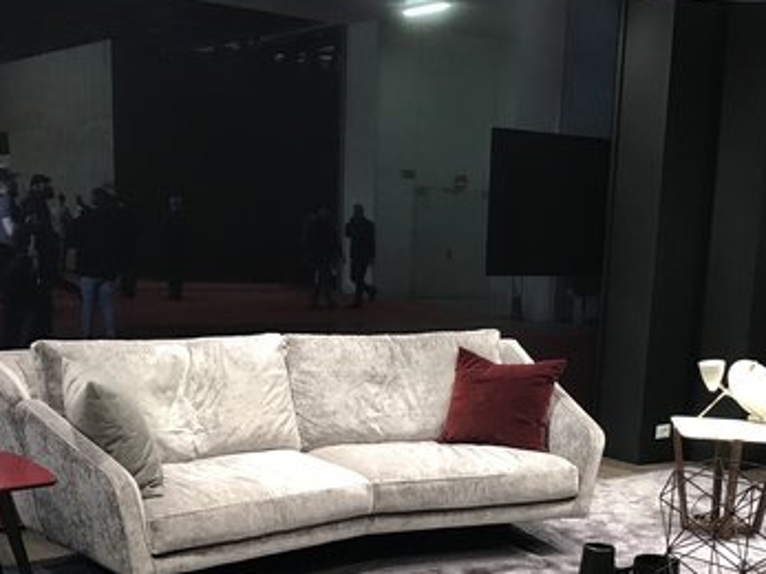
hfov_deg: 38.1
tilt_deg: -13.0
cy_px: 489
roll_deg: -2.6
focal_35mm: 50
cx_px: 450
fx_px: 1106
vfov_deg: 28.2
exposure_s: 1/20
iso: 40
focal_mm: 3.99
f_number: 1.8
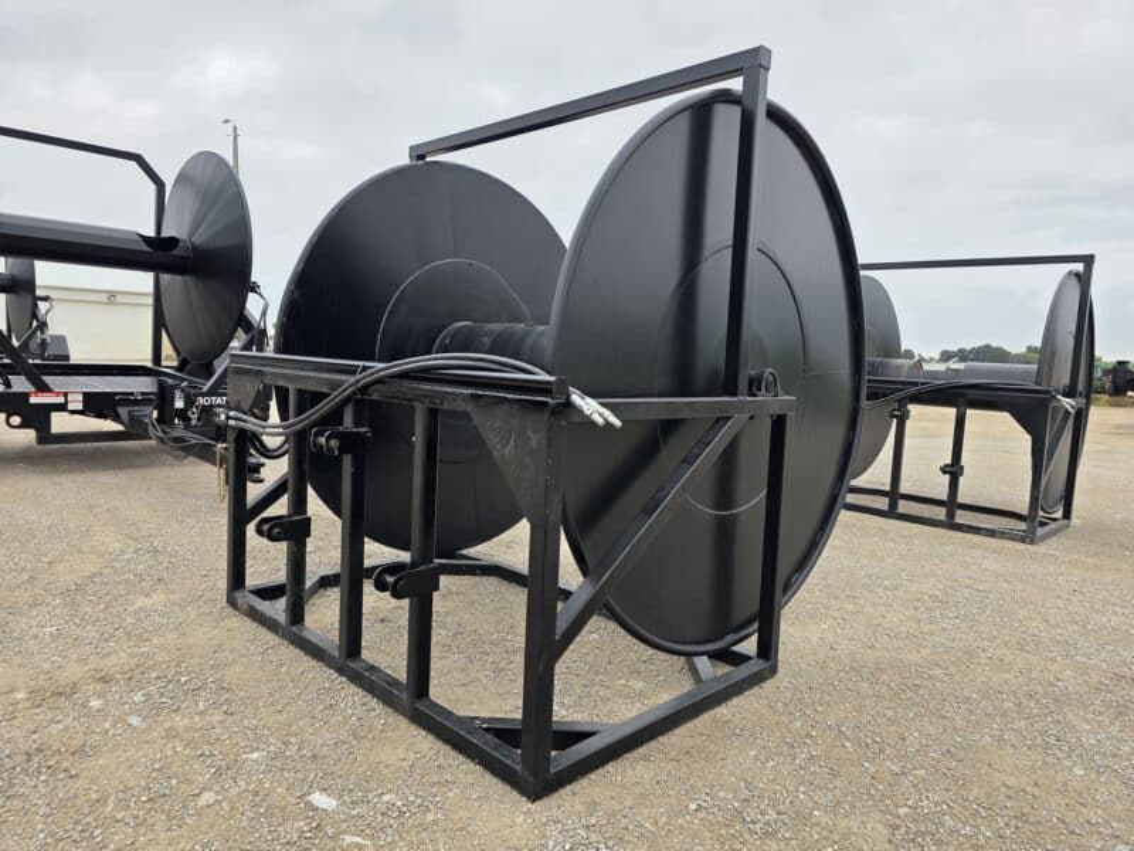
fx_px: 753
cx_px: 567
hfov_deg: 73.9
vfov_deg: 58.9
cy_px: 426
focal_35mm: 23
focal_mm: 6.3
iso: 40
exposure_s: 1/180
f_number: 1.7
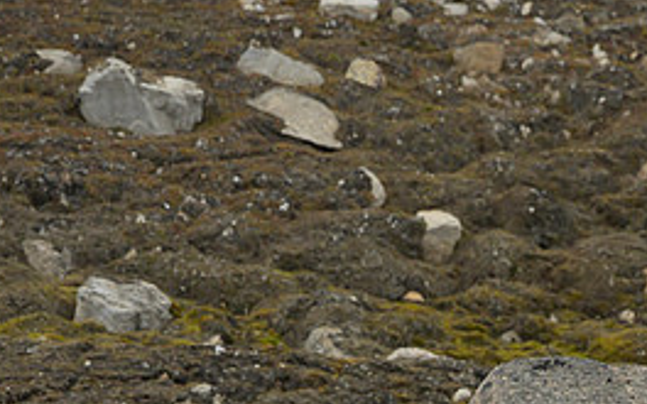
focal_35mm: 1119
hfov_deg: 1.9
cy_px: 389
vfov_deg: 1.2
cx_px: 578
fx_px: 19731
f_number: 5.6
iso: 2000
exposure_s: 1/2500
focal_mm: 500
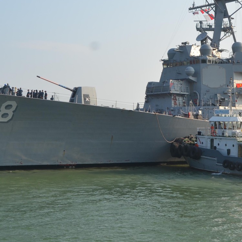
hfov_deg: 24.0
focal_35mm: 71
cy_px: 62
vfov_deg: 24.0
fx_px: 563
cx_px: 178
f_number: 9
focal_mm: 21
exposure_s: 1/320
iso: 125
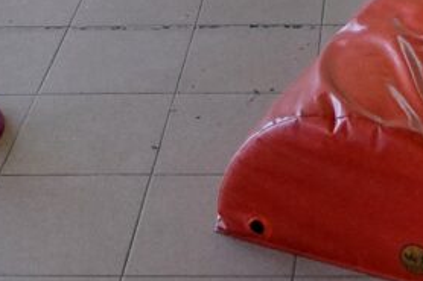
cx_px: 403
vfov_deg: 10.2
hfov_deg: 17.0
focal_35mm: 118
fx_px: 1386
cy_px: -382
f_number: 1.8
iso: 200
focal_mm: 4.69
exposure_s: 1/120
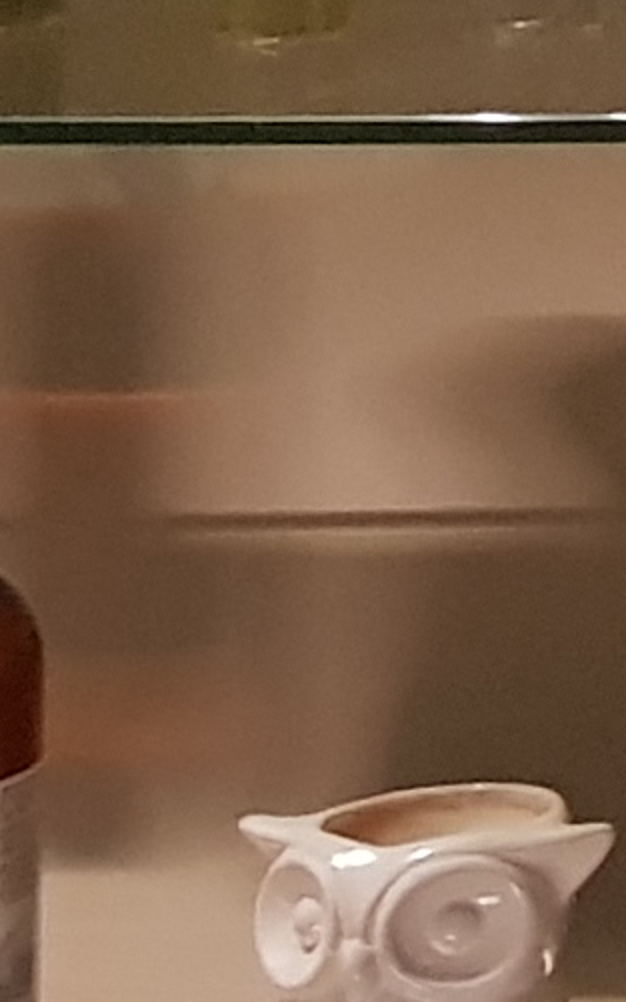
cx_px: 3500
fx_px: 6062
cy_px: -1380
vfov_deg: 8.6
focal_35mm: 222
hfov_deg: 4.6
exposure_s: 1/20
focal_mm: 4.2
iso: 200
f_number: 1.7
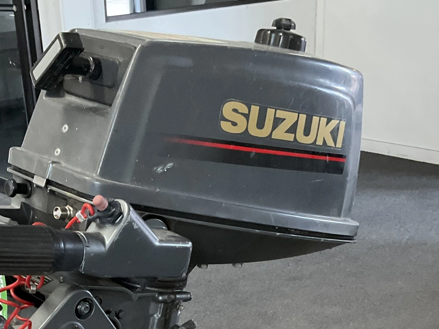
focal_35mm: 65
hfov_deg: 29.6
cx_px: 142
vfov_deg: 21.5
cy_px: 351
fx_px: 824
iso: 200
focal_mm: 3
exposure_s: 1/40
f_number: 1.8
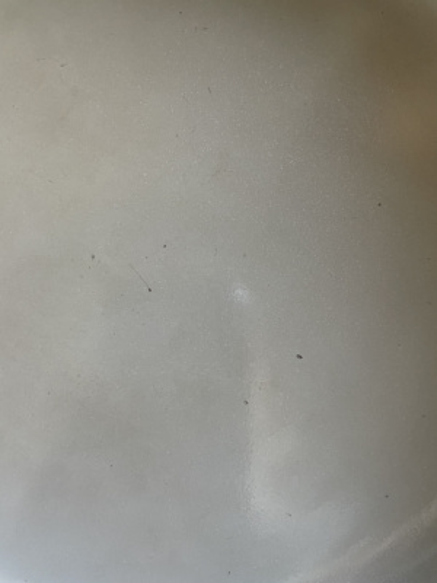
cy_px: 292
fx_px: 438
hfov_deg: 53.1
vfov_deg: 67.3
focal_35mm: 26
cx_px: 218
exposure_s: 1/43
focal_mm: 4.2
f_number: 1.6
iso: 500
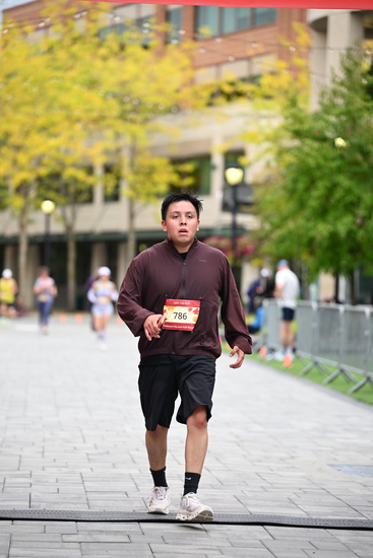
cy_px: 279
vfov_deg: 16.4
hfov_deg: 11.0
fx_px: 1941
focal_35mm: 125
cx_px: 186
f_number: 2.8
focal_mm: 125
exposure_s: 1/2000
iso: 640
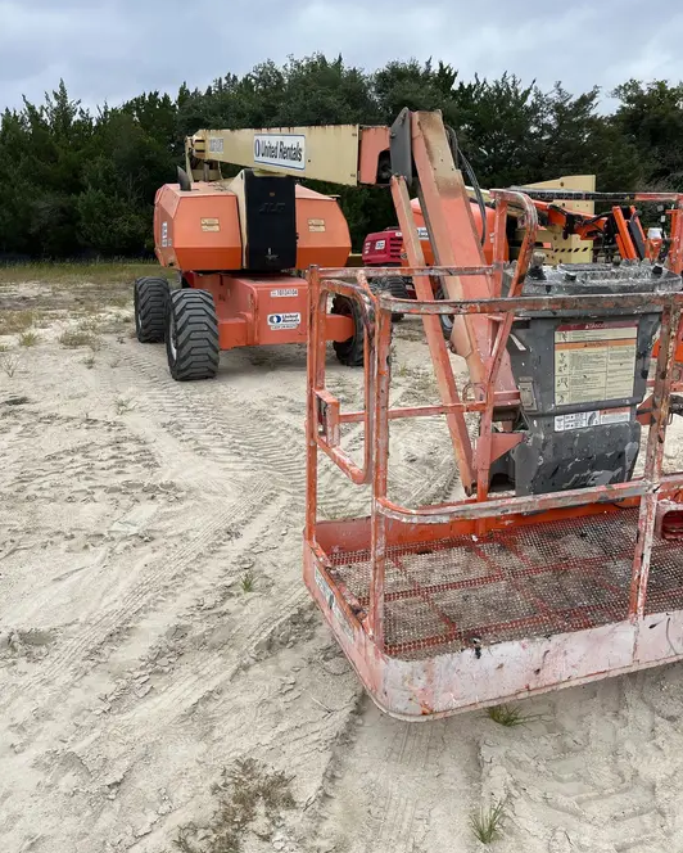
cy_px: 385
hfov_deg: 51.6
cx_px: 350
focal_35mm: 28
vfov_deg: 62.1
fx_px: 707
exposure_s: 1/2268
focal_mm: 5.1
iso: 50
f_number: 1.6
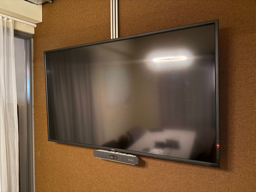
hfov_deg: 71.6
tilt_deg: -0.9
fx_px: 177
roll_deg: +0.6
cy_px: 96
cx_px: 128
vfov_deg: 56.8
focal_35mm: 24
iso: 1000
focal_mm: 6.76
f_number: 1.78
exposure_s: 1/15
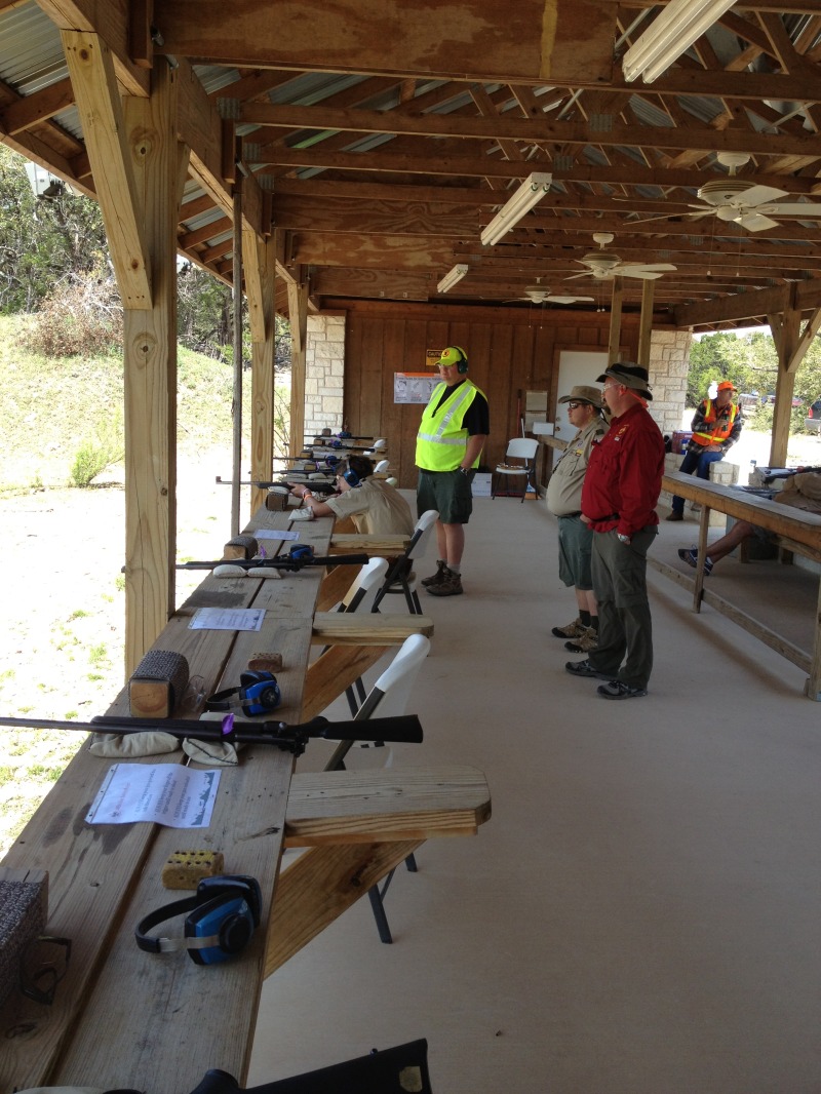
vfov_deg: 52.6
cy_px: 547
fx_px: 1106
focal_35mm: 35
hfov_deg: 40.7
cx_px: 410
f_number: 2.4
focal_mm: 4.28
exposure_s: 1/339
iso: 50
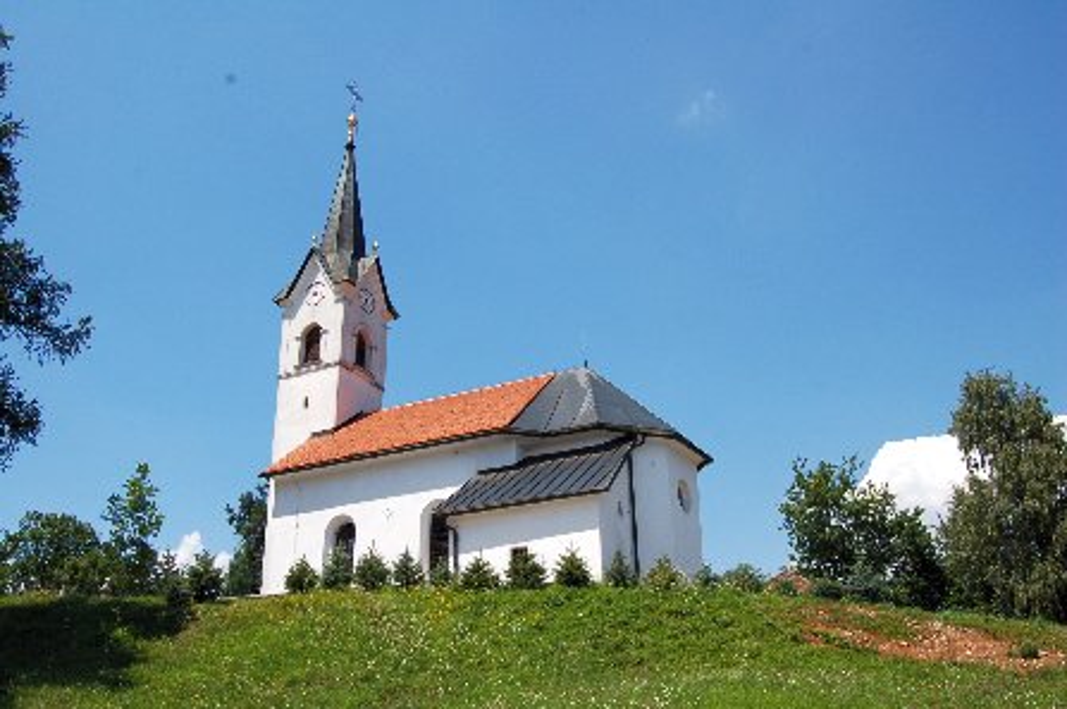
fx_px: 1021
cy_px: 354
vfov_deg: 38.3
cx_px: 534
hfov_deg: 55.2
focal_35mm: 34
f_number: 10
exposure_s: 1/400
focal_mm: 23
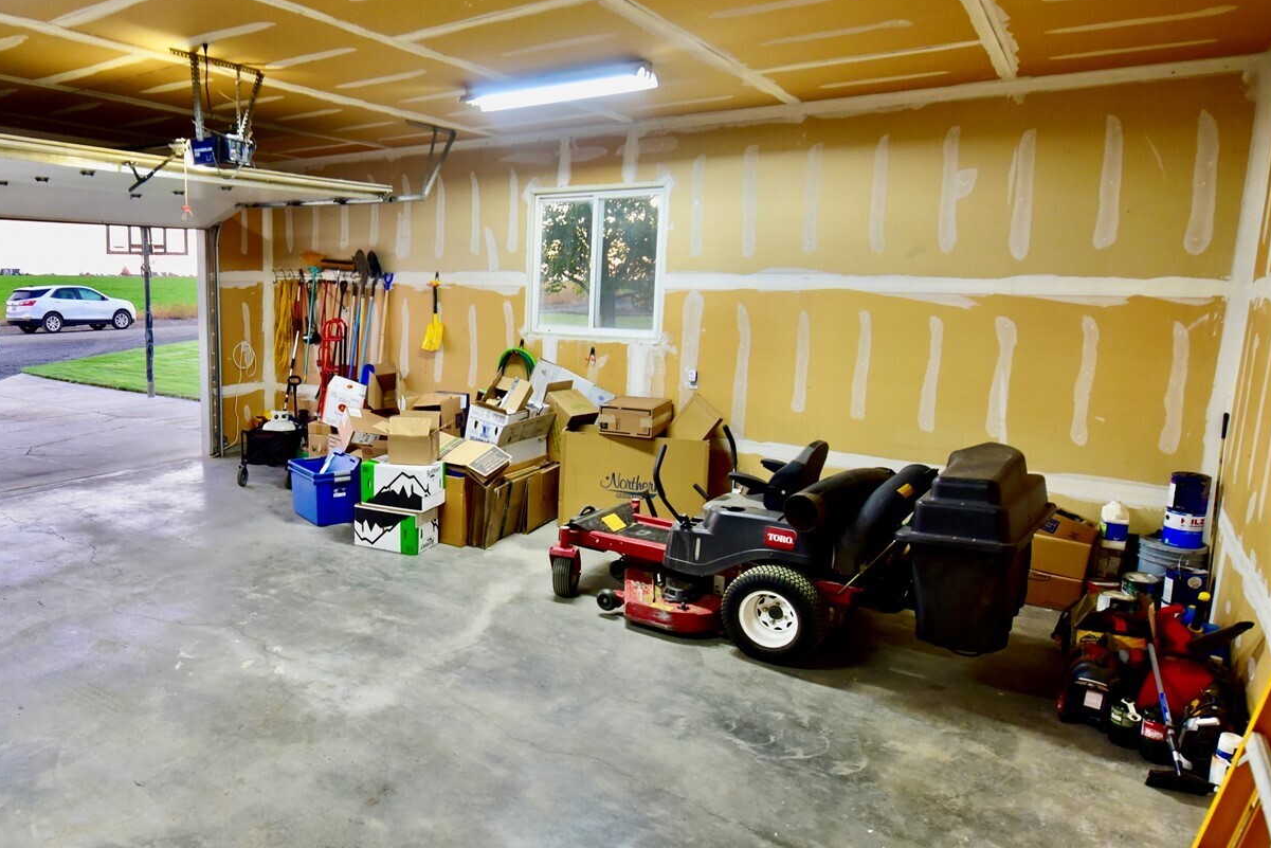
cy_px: 413
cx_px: 401
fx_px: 847
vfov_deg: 53.1
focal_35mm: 24
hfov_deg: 71.1
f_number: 5
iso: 1600
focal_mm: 17
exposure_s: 1/60
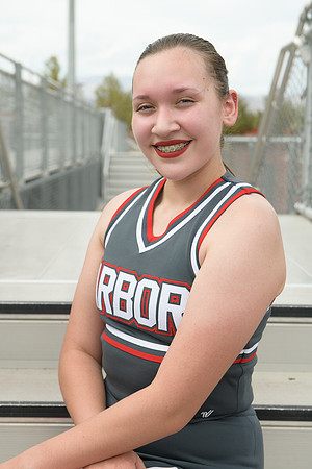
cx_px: 156
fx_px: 858
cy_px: 234
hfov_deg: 20.6
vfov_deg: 30.5
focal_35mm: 66
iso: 800
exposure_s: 1/1250
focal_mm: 66
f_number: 5.6
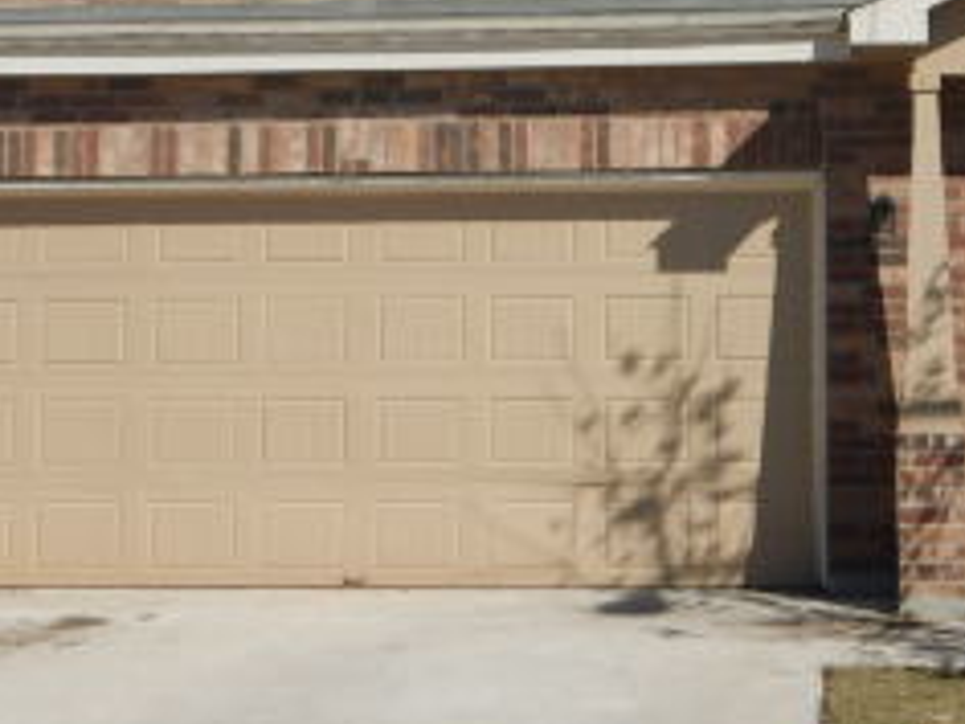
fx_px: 1812
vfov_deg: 22.3
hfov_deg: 29.2
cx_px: 769
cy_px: 164
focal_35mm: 65
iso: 125
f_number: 4.1
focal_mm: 4.3
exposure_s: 1/1500
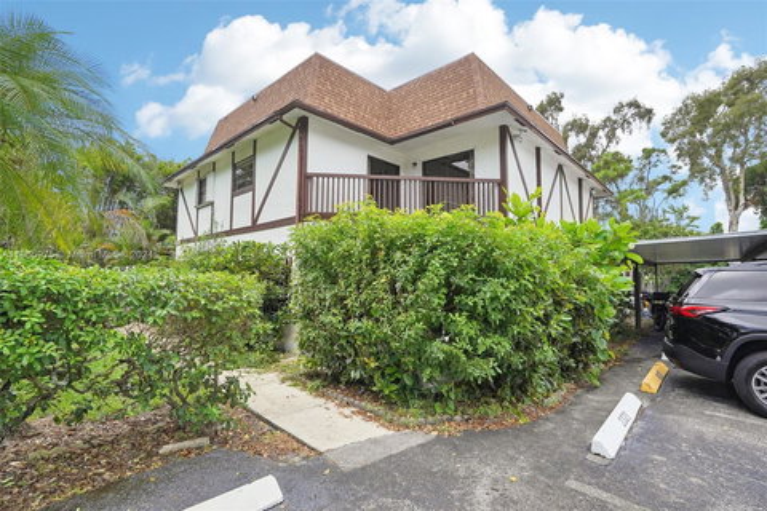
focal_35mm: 16
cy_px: 256
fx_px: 341
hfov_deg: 96.7
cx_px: 384
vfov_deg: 73.7
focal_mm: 16
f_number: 8
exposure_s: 1/1250
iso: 400
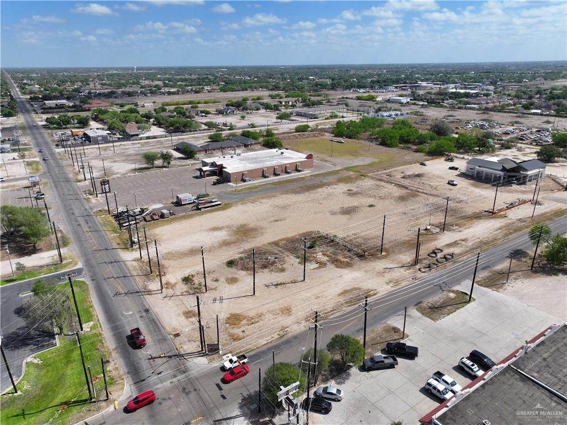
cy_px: 212
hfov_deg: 71.6
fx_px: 393
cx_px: 284
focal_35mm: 24
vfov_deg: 56.8
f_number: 2.8
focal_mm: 12.29
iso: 100
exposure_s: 1/2000
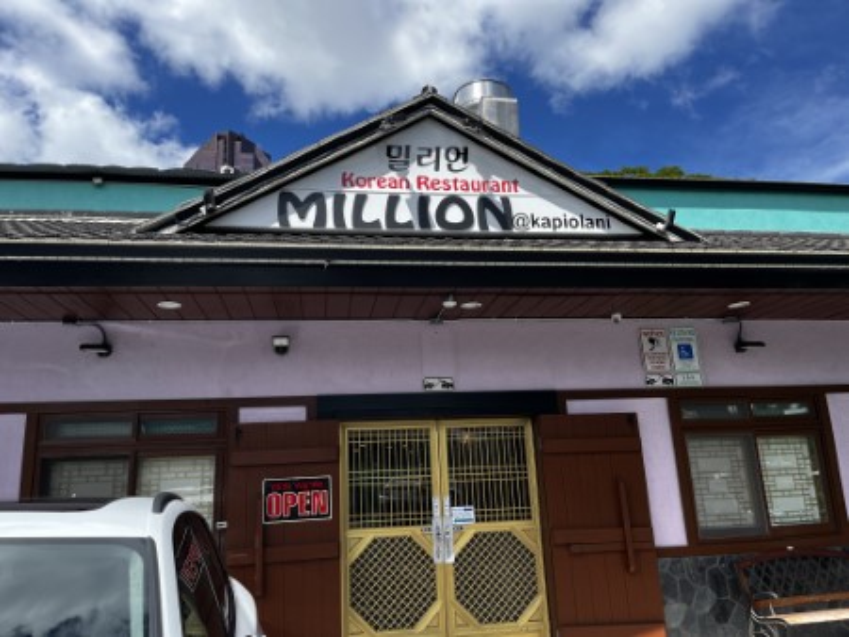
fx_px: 638
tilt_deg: +14.0
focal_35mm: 26
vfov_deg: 53.1
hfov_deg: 67.3
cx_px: 424
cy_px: 318
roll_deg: +4.4
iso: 50
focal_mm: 5.1
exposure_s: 1/2571
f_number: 1.6
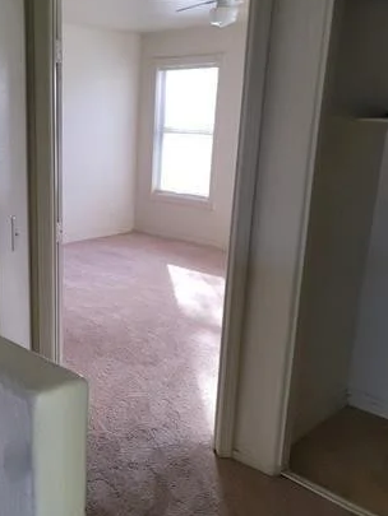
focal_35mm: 37
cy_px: 271
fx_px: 553
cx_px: 108
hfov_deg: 37.9
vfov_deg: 50.1
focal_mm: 7
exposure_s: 1/120
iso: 320
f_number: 1.8
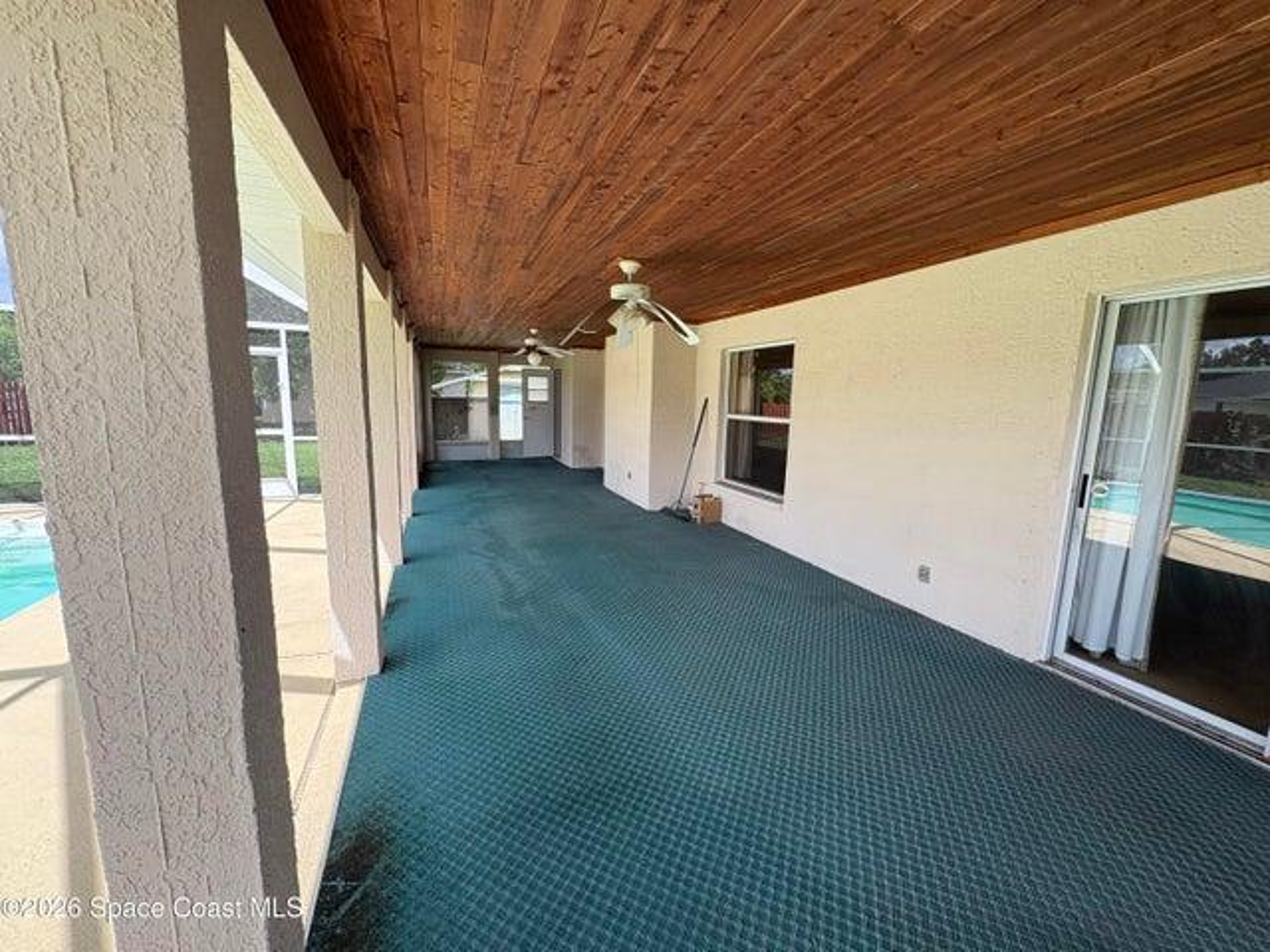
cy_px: 476
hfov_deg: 102.1
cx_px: 635
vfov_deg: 85.7
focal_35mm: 14
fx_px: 514
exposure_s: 1/331
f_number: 2.2
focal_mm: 2.22
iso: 64
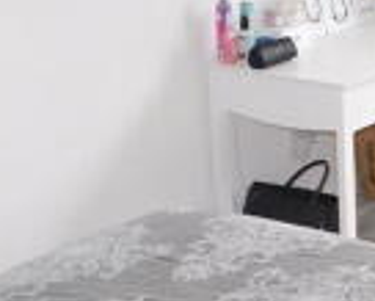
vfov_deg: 15.8
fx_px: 1066
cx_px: 594
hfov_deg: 17.5
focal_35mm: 96
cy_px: 23
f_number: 3
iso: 125
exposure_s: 1/30
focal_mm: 4
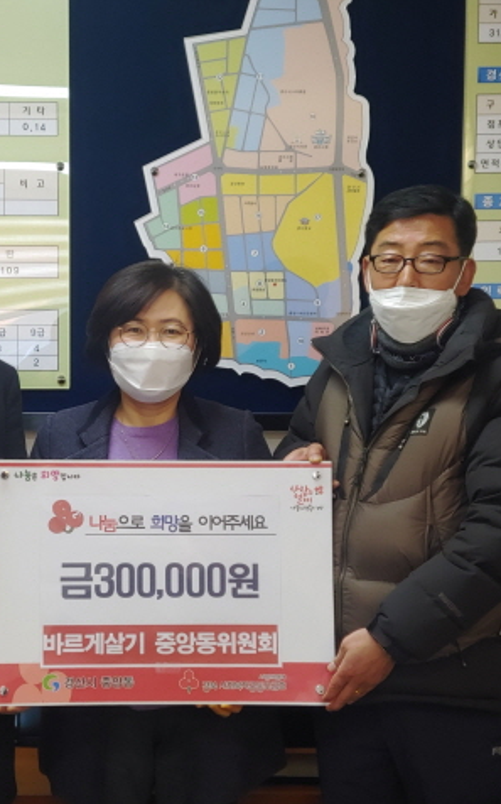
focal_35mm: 78
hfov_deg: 16.6
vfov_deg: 26.5
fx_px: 1706
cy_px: 415
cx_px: 110
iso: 400
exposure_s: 1/60
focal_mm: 5.88
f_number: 2.4
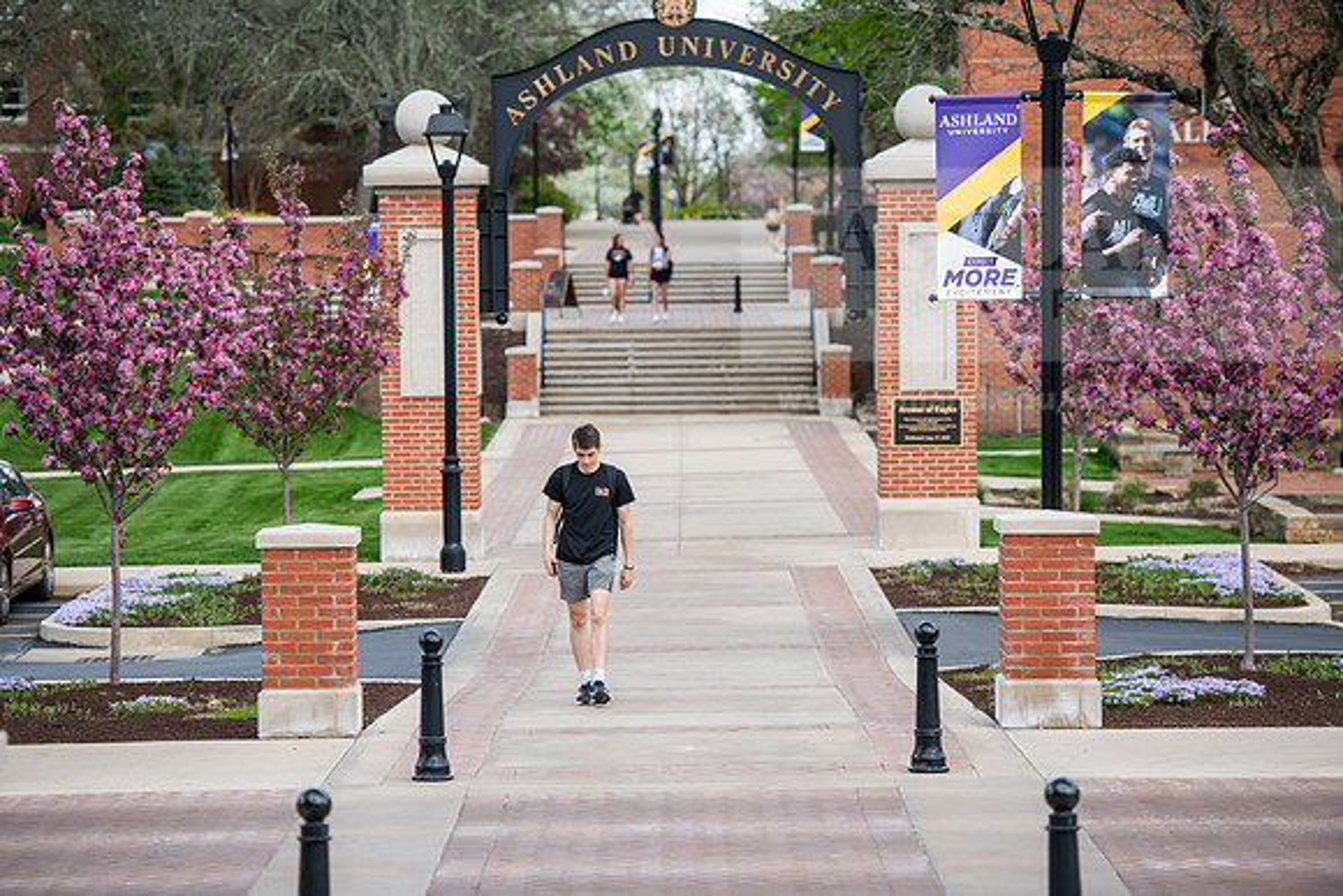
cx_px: 672
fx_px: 5037
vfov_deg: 10.2
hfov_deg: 15.2
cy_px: 448
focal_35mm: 135
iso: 200
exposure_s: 1/800
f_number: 3.2
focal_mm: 135
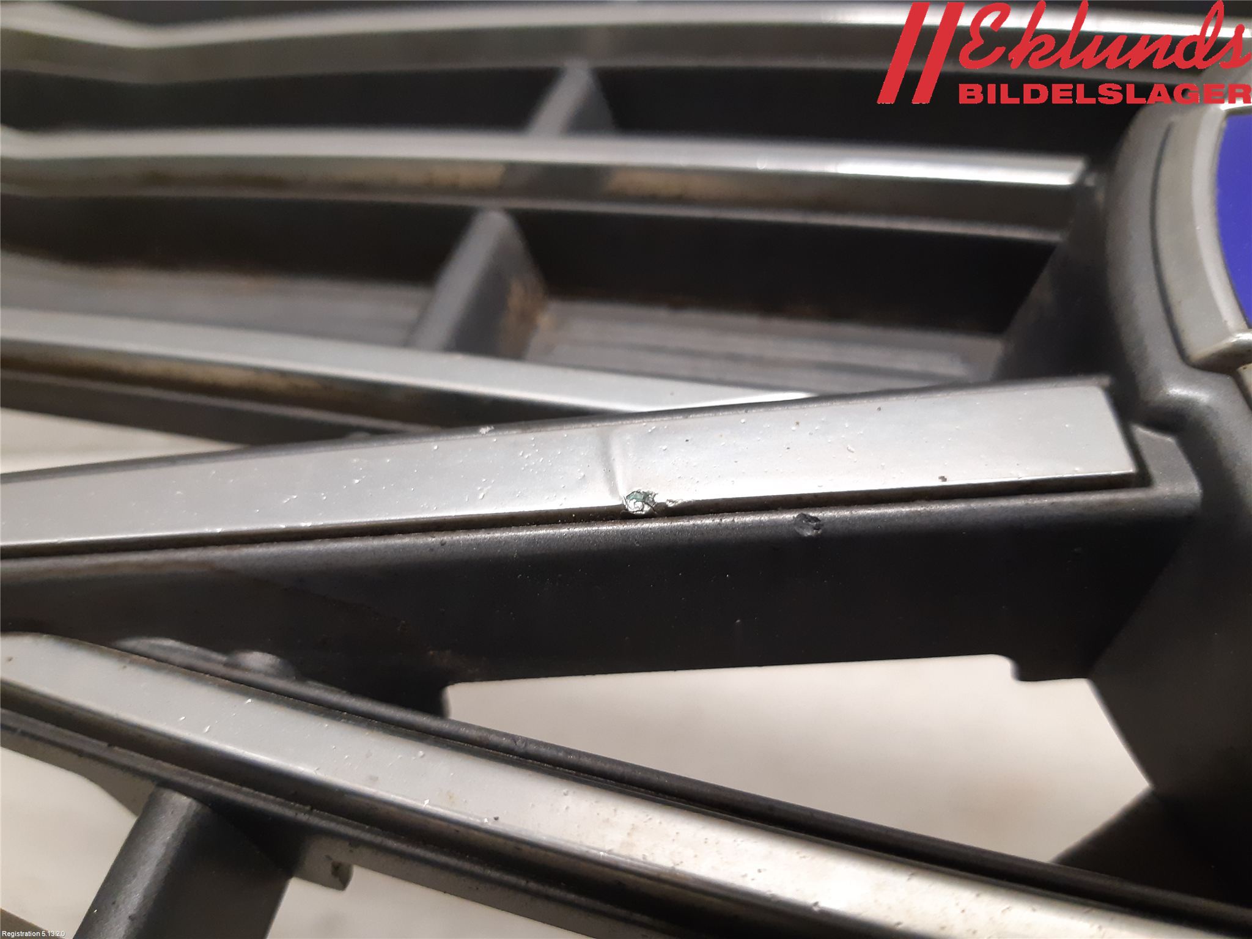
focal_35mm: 26
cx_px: 626
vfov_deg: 53.1
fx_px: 940
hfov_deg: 67.3
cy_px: 470
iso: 200
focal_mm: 3.93
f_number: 1.7
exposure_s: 1/33
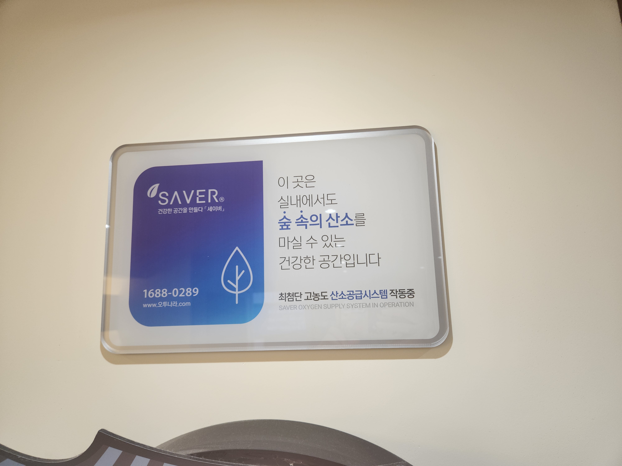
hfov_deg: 73.9
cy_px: 233
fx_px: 413
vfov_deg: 58.9
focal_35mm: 23
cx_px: 311
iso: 64
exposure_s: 1/120
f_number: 1.8
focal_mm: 5.4
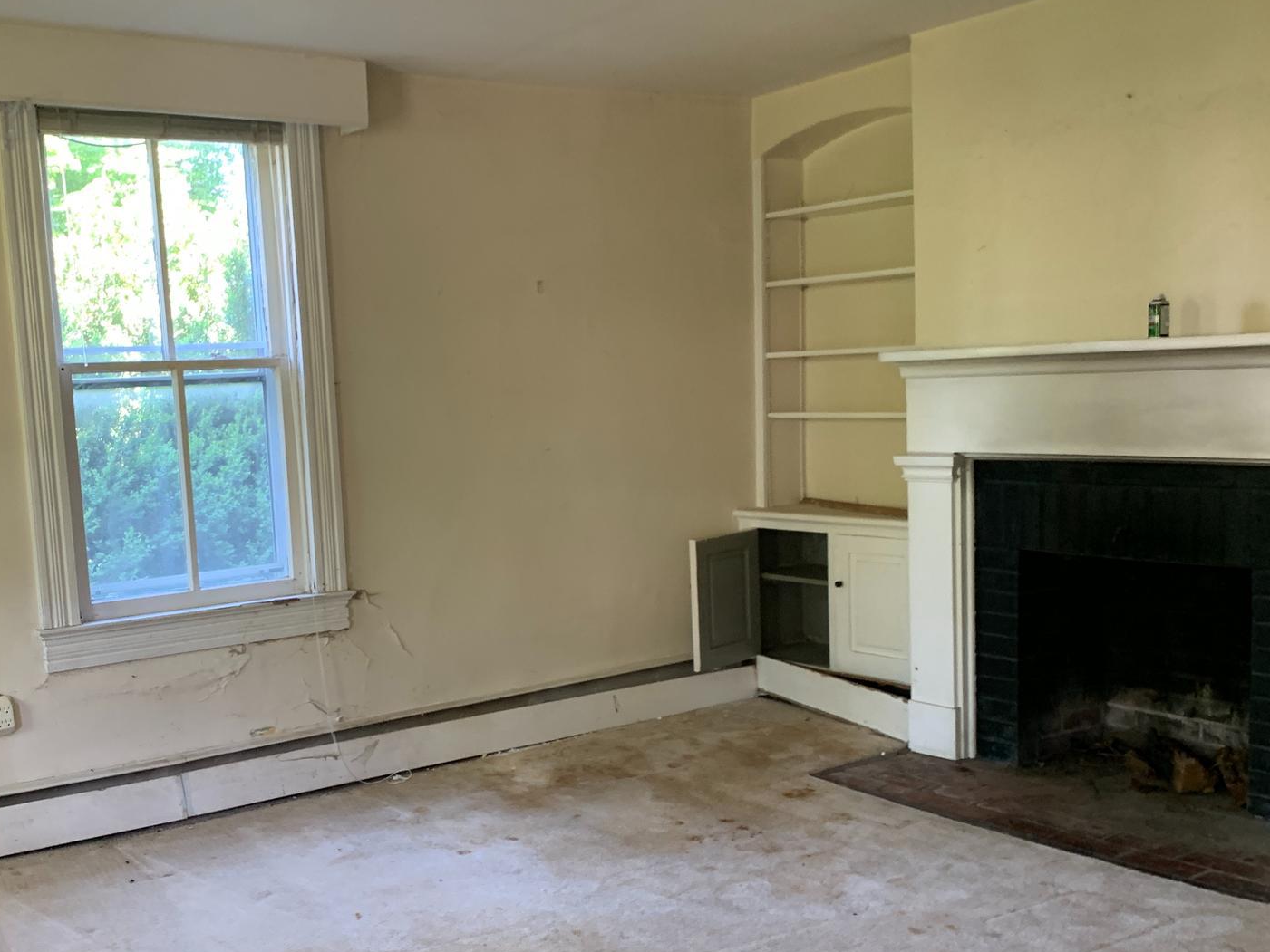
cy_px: 572
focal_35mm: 38
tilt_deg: -7.5
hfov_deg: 48.5
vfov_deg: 37.6
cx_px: 472
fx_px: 1394
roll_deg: +2.7
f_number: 1.8
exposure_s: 1/60
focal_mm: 4.25
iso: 160
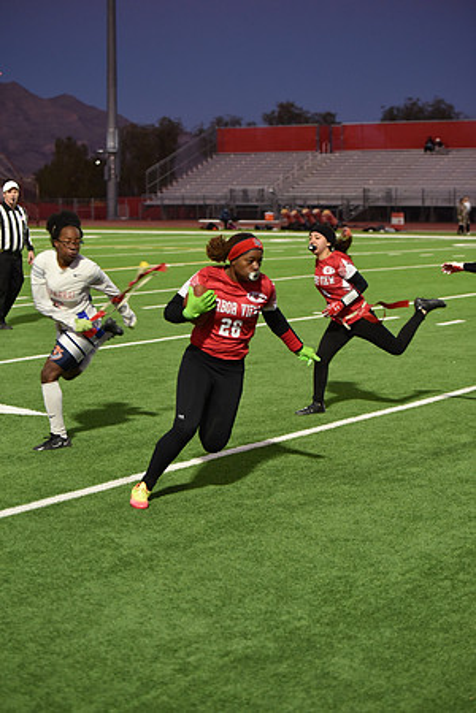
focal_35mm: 70
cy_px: 356
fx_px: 1388
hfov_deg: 19.5
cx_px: 238
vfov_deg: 28.8
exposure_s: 1/500
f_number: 2.8
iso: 2000
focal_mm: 70
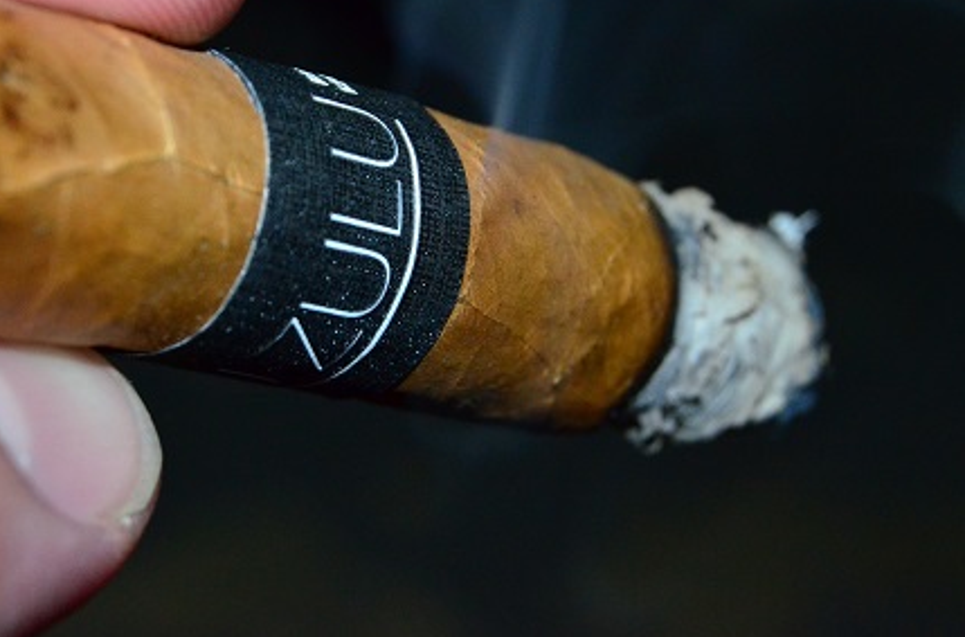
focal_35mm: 111
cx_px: 375
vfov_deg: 12.3
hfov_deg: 18.5
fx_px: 2957
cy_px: 223
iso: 2500
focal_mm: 55
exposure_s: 1/60
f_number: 10
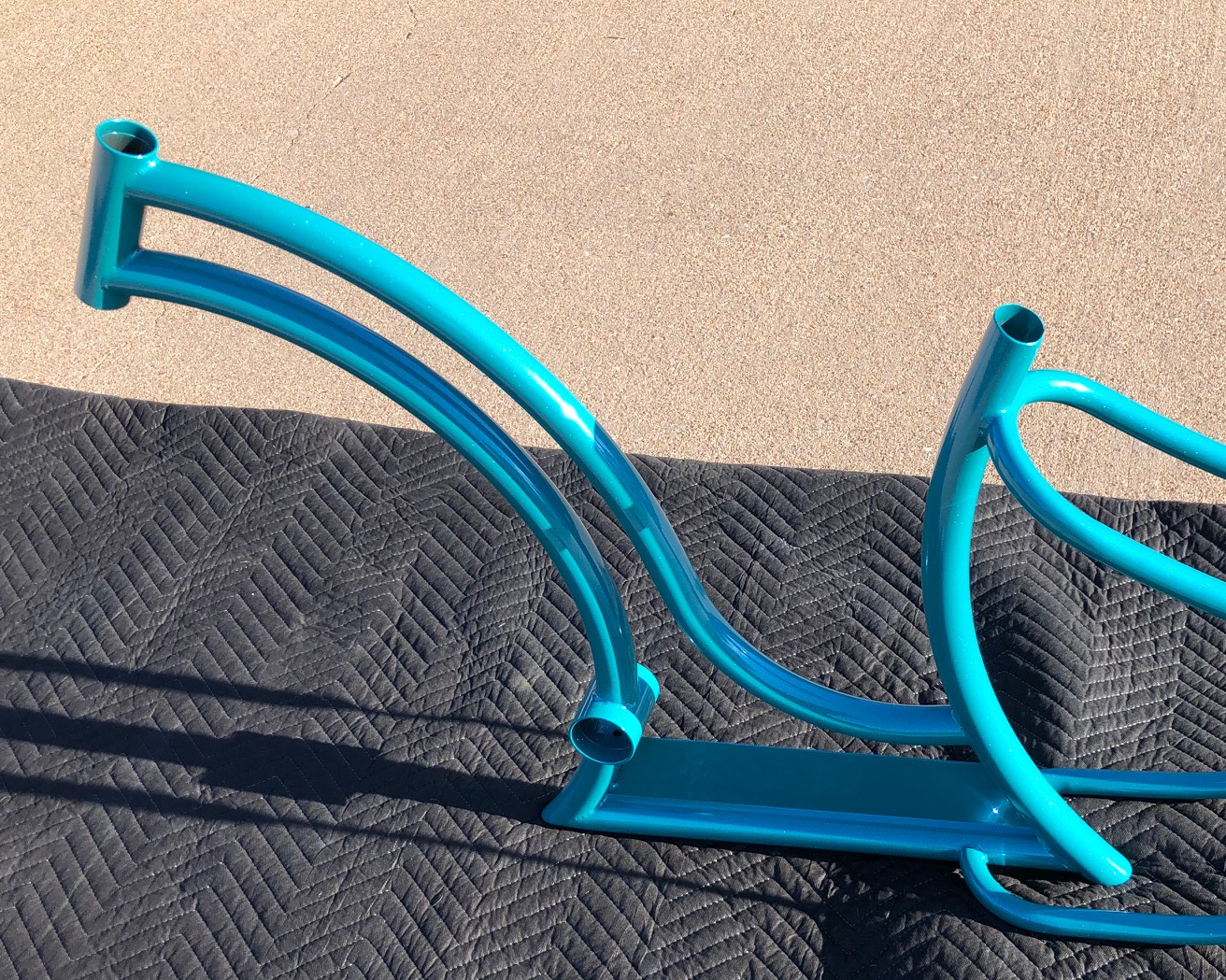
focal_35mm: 42
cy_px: 575
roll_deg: +6.8
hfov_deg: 43.3
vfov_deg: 35.6
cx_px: 797
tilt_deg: -41.2
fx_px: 1524
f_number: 1.8
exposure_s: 1/674
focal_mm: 3.99
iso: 20
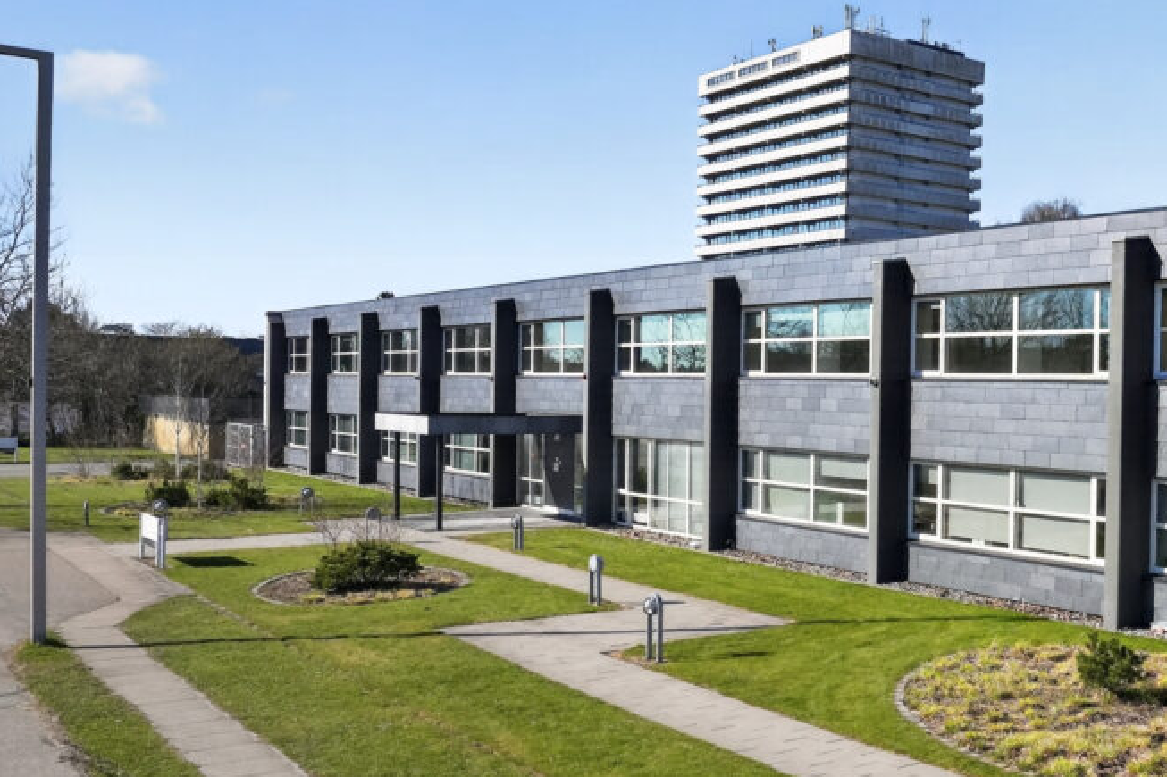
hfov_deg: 43.8
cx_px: 1069
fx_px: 1296
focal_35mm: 40
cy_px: 411
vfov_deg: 33.4
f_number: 8
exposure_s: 1/800
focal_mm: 17
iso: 400
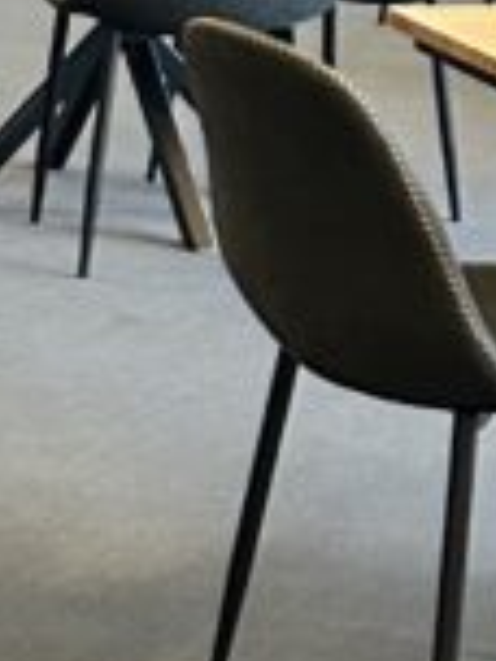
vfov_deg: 11.1
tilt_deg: -7.5
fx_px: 3343
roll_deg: -0.1
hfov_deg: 7.5
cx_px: -979
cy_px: -144
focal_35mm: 175
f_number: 1.5
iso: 320
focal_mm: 5.7
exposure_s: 1/60
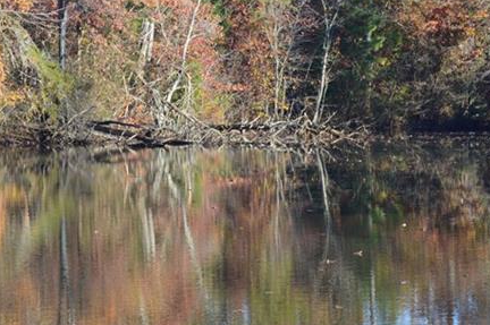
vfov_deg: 10.1
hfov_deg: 15.1
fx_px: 1835
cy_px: 103
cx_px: 378
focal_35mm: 135
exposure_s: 1/200
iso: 400
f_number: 10
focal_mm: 38
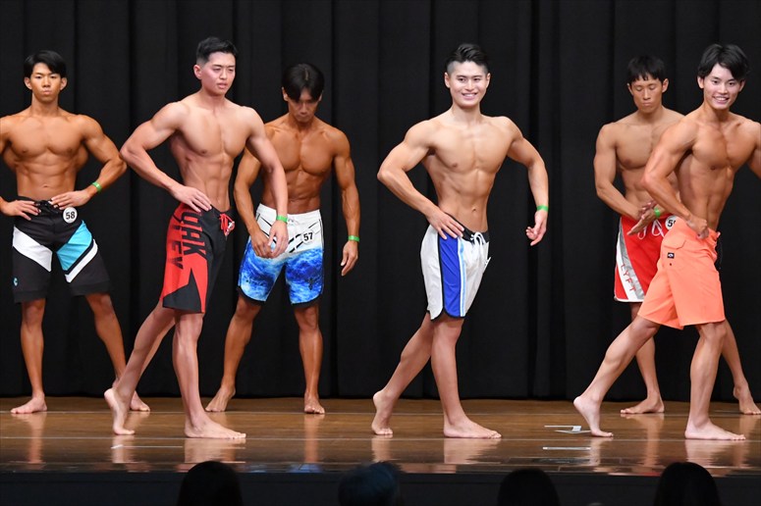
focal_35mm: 202
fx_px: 4268
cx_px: 380
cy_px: 253
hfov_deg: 10.2
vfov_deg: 6.8
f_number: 5.6
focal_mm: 135
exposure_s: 1/400
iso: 8000
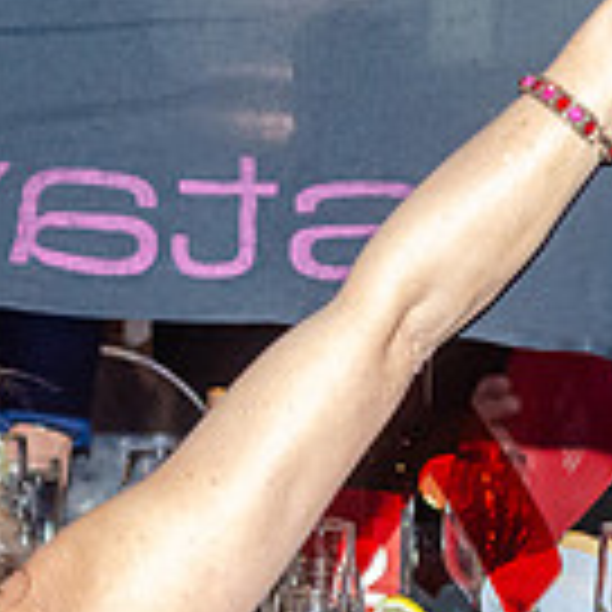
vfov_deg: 7.3
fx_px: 4761
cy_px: 634
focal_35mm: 238
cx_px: 54
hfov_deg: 7.3
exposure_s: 1/60
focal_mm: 44
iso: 3200
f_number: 5.3
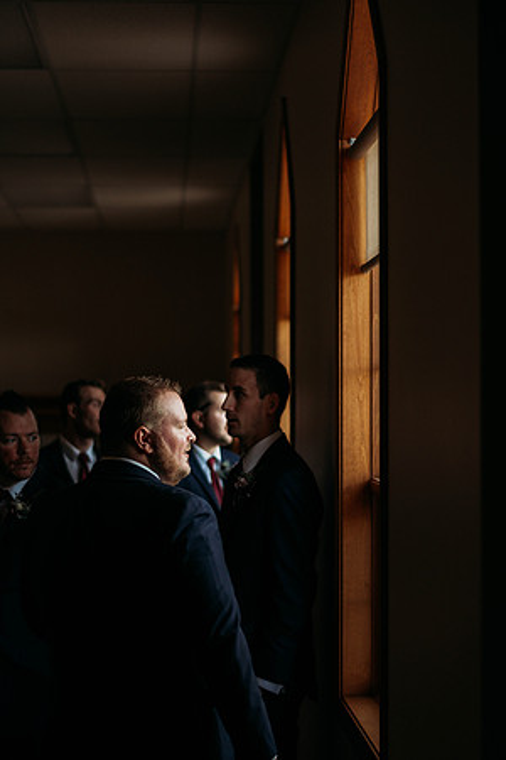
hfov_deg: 18.2
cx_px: 253
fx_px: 1581
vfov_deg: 27.0
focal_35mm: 75
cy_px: 380
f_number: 1.8
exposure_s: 1/800
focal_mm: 50
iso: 500
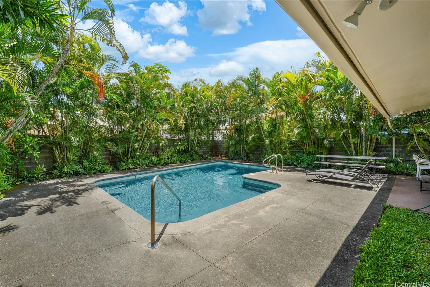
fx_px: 174
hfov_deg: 101.9
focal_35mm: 15
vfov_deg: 78.8
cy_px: 144
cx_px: 215
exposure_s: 1/200
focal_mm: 14.6
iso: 100
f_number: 7.1
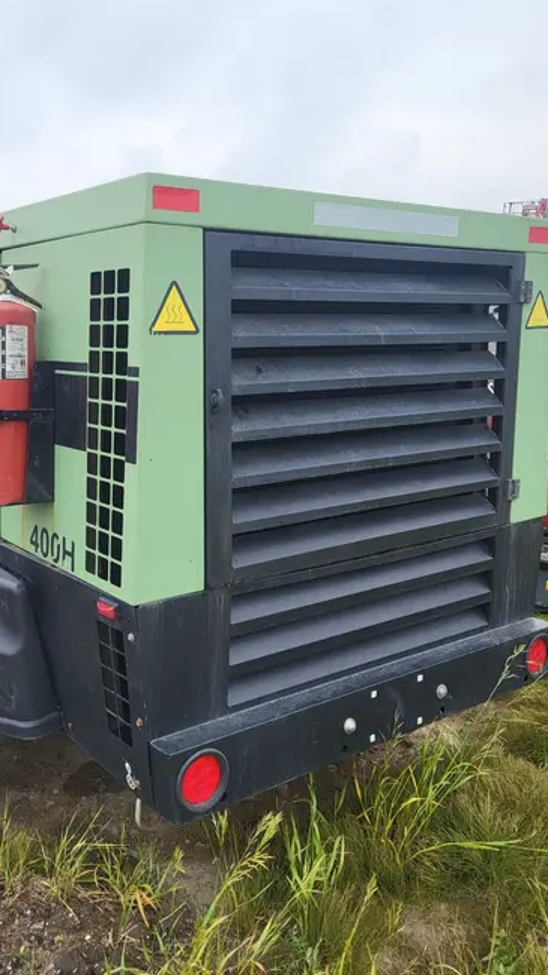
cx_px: 170
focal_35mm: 32
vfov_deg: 61.0
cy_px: 459
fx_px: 827
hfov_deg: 36.2
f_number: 1.8
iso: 40
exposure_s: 1/1033
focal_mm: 5.4
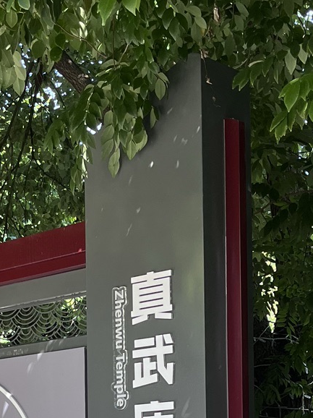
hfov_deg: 16.3
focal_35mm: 90
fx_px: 1086
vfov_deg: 20.7
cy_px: 464
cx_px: 69
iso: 50
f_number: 1.6
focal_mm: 5.1
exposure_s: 1/318
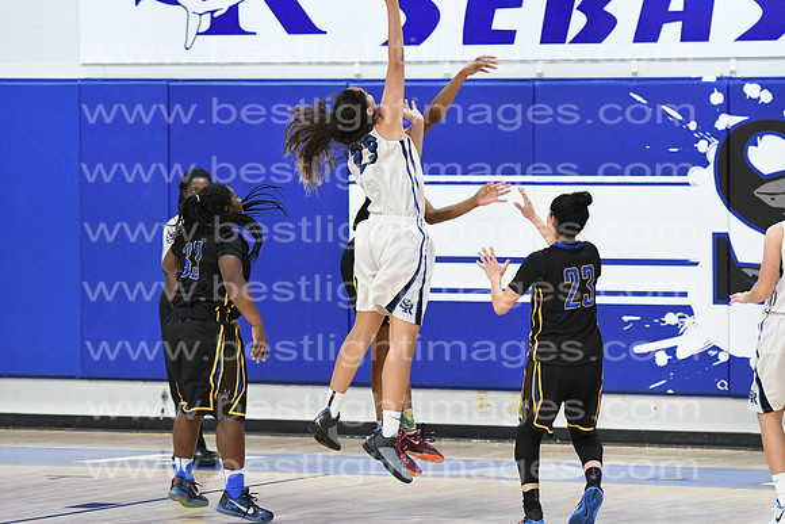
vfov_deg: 5.7
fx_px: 5234
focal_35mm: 240
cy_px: 262
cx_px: 392
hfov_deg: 8.6
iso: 5000
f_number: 3.2
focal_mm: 160
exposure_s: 1/640
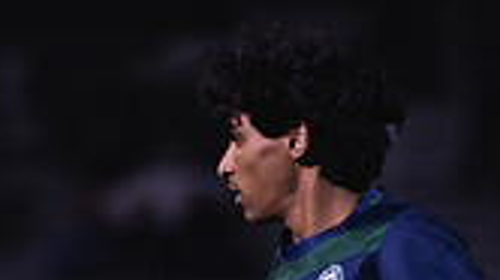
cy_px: 636
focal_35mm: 603
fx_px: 7987
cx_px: 356
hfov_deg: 3.6
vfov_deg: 2.0
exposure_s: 1/1000
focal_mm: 135
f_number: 1.8
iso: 1250
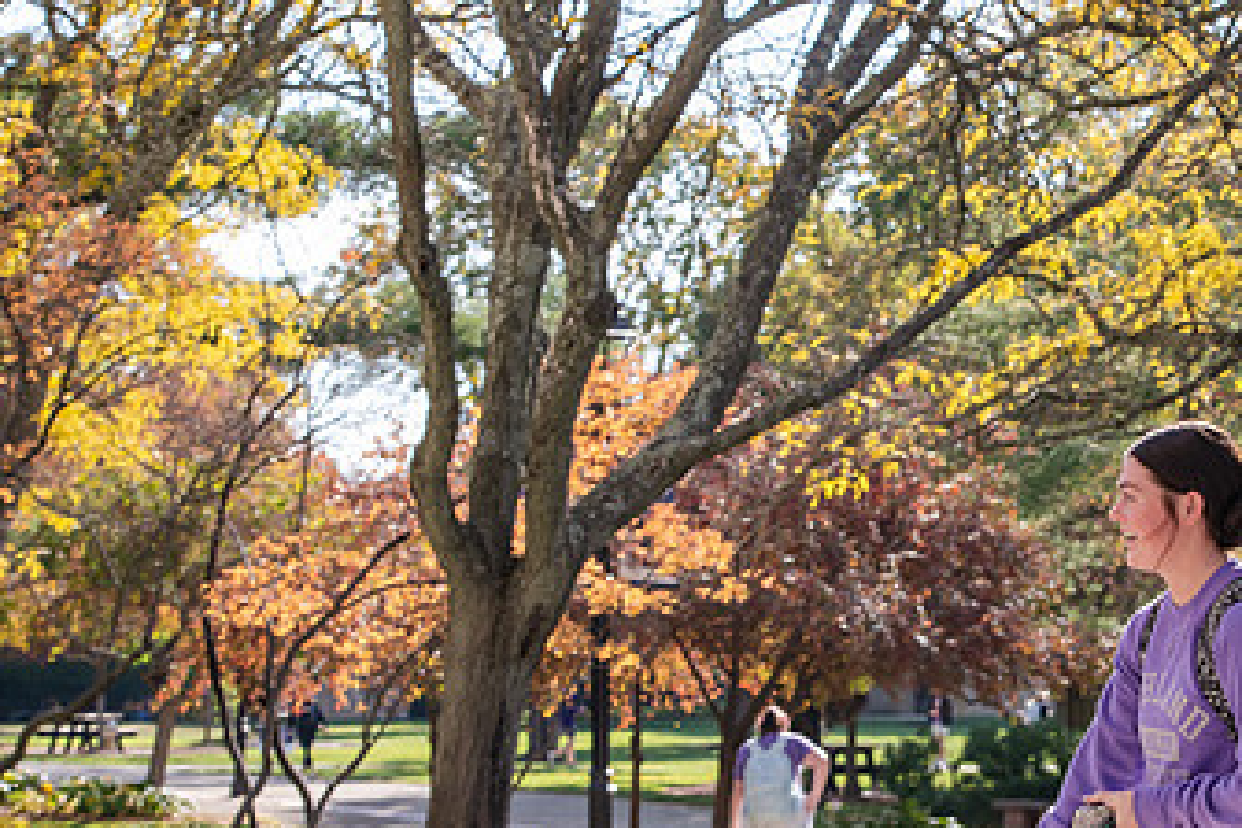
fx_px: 4761
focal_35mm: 138
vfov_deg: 9.9
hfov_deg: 14.7
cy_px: 442
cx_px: 1065
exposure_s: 1/200
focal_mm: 80
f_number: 8
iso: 250
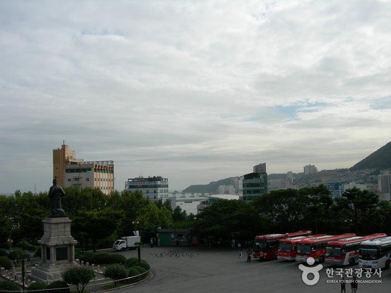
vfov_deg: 37.7
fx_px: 429
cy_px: 146
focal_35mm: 38
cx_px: 196
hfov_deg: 49.0
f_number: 4.8
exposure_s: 1/1136
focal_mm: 7.8
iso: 50
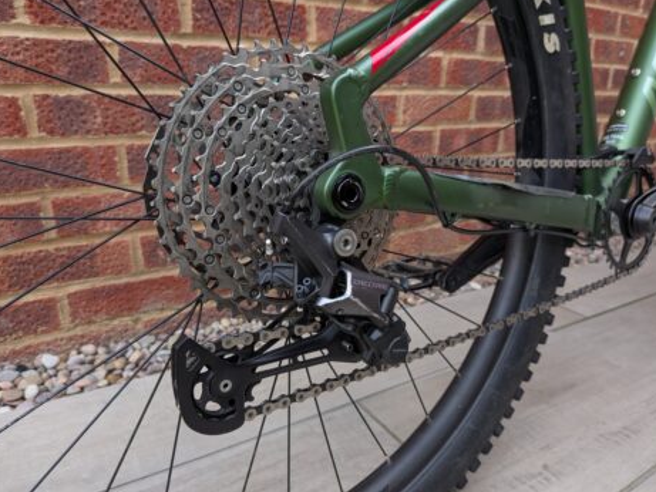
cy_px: 249
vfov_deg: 54.9
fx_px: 474
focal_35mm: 25
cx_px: 333
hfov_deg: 69.4
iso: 62
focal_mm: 4.53
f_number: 1.7
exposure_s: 1/135
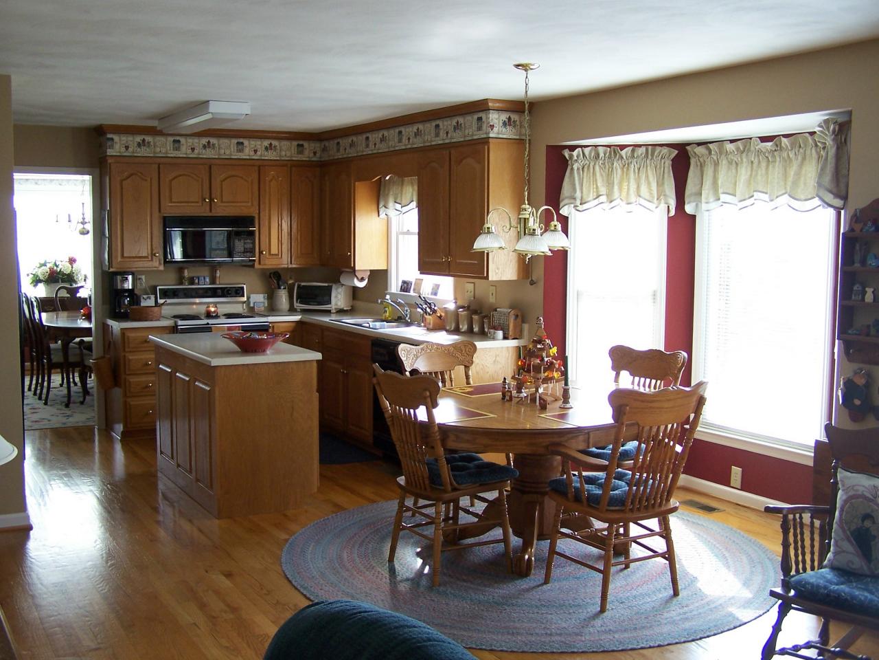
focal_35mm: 38
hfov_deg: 49.0
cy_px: 330
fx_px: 965
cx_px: 440
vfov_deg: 37.7
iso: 140
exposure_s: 1/30
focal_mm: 6.3
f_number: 2.8
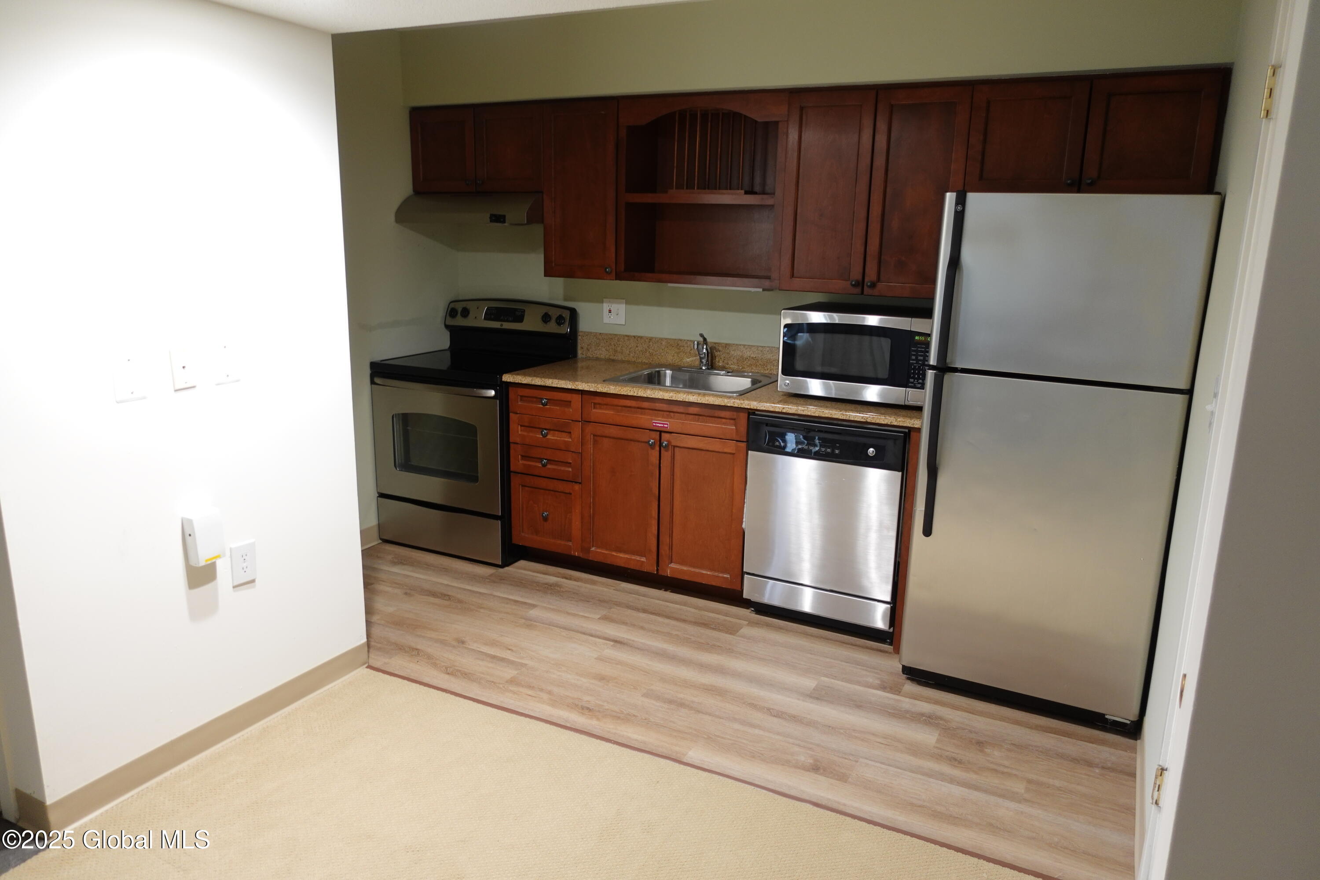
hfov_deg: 73.7
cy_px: 440
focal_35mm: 24
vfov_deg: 53.1
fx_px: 880
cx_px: 660
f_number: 1.8
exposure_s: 1/30
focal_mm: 9.4
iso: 320
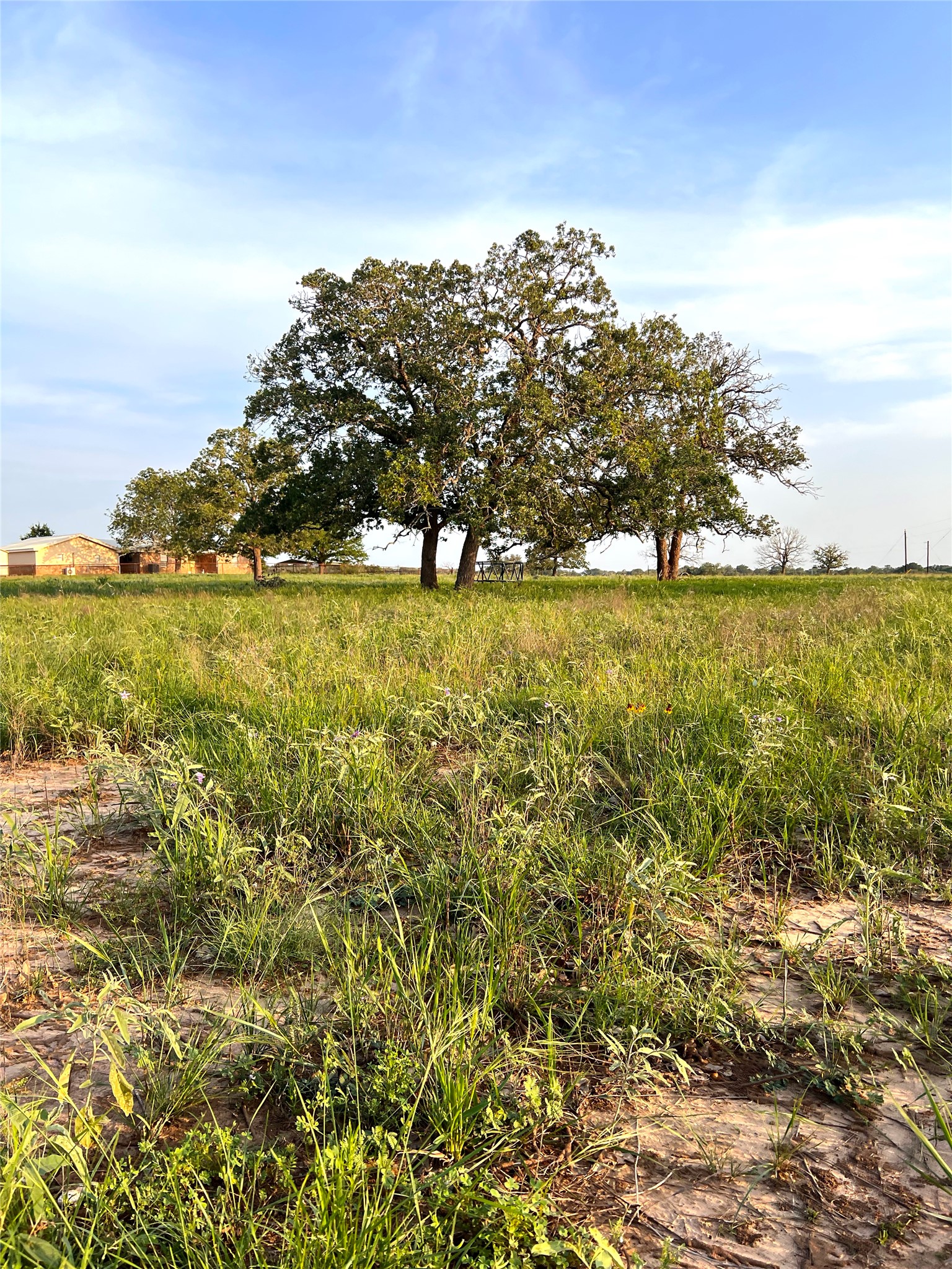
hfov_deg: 53.1
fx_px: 953
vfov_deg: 67.3
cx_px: 476
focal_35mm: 26
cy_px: 634
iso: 50
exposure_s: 1/1488
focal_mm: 5.7
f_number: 1.5
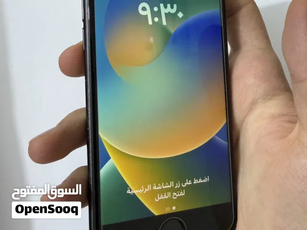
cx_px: 154
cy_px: 115
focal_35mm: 24
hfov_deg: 71.6
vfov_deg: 56.8
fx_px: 213
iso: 400
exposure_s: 1/50
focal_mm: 2.22
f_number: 2.2
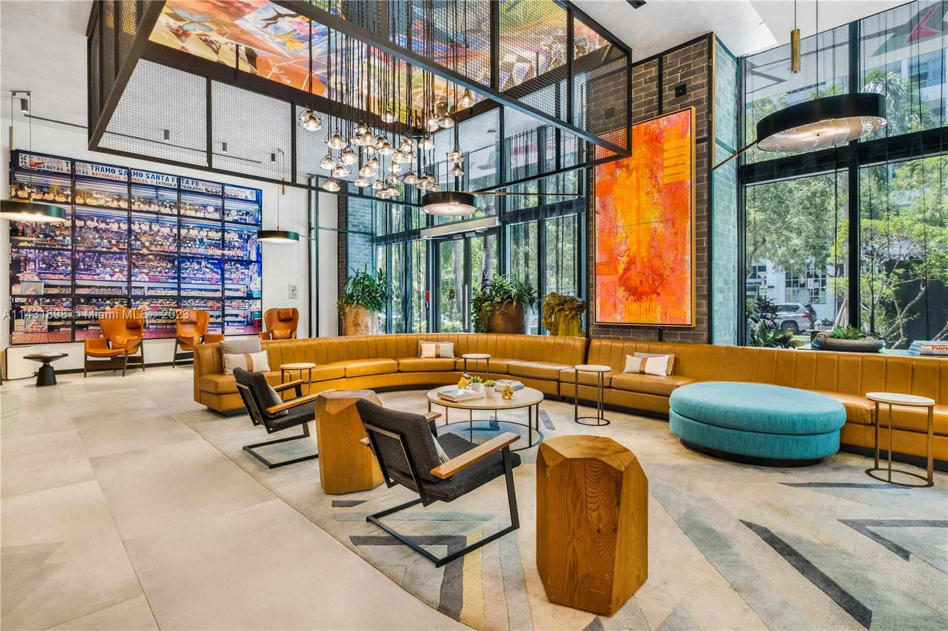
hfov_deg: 93.3
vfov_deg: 70.4
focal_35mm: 17
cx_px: 474
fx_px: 448
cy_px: 316
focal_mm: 11
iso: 800
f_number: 8
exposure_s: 1/10
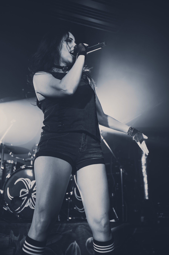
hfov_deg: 37.8
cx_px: 84
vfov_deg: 54.5
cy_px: 128
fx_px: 247
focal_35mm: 35
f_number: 2.8
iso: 4000
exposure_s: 1/1600
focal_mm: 35
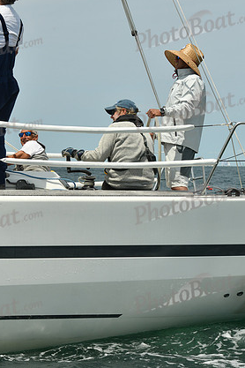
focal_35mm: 139
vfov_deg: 14.8
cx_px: 89
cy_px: 169
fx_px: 1419
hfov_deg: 9.9
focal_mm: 100
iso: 320
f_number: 10
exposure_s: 1/1250
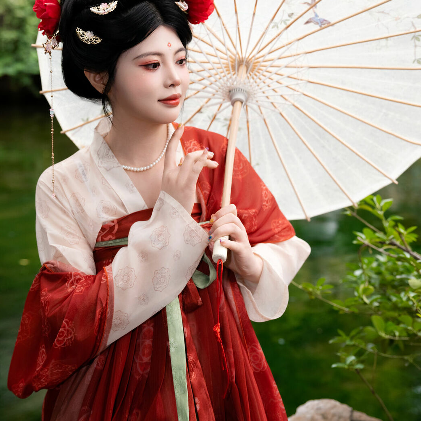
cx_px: 212
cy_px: 158
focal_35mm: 72
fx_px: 991
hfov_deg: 24.0
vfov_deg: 23.9
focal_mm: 56
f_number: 4
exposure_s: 1/160
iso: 800
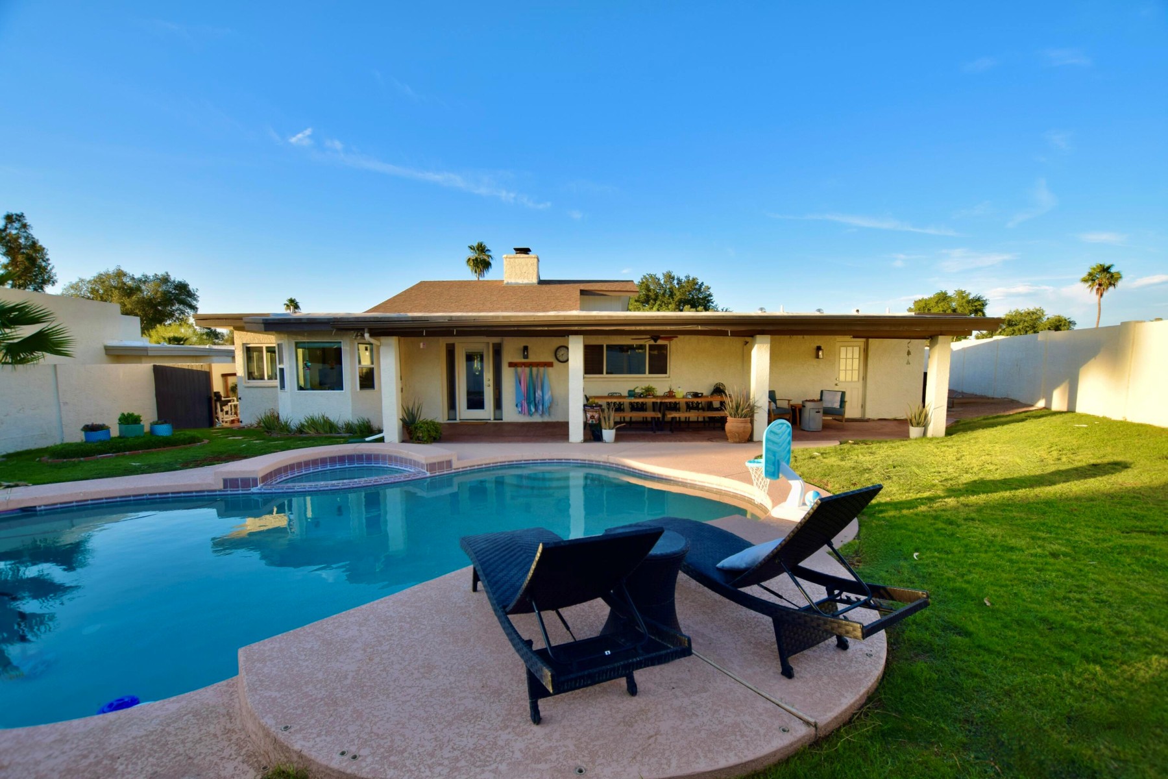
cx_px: 584
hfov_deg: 100.4
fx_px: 487
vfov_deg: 77.3
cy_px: 390
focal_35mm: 15
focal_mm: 10
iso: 100
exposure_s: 1/125
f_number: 5.6
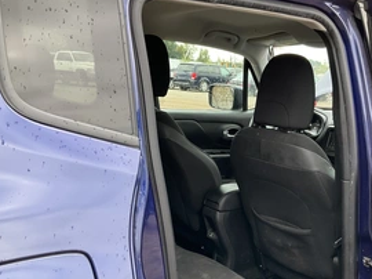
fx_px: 462
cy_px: 189
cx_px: 237
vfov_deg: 33.2
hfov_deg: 43.5
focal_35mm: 43
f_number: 1.8
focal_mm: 3
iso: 64
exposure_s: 1/111
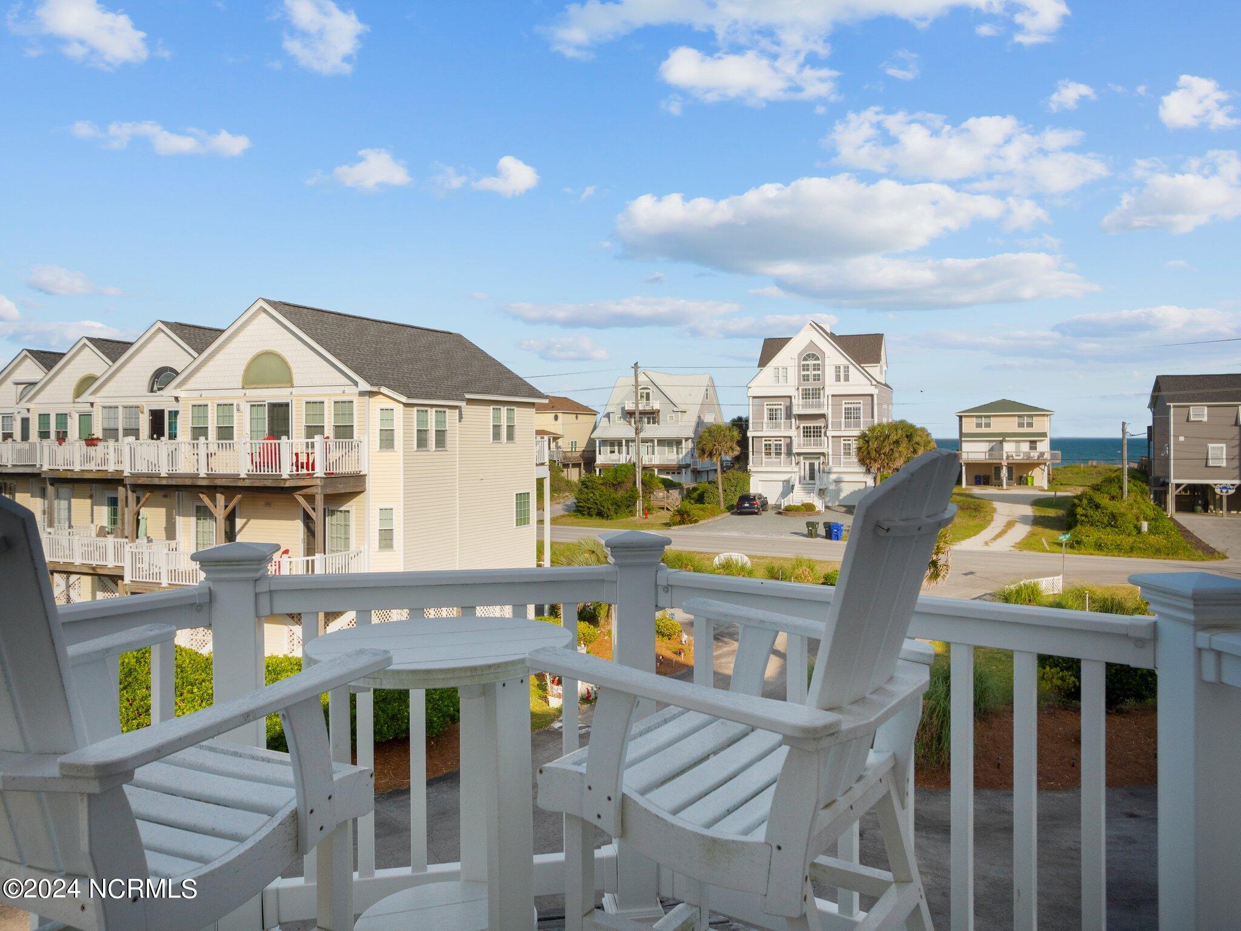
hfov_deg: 63.4
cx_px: 620
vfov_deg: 49.7
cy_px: 466
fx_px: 1004
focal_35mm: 28
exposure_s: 1/1000
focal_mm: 14
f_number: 5.6
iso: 200
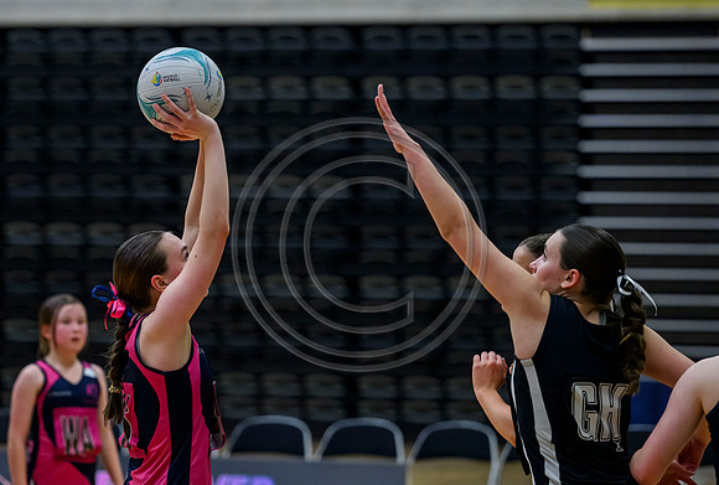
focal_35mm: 189
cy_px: 192
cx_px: 279
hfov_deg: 10.8
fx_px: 3789
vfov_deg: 7.3
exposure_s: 1/1000
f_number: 3.5
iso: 6400
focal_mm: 155
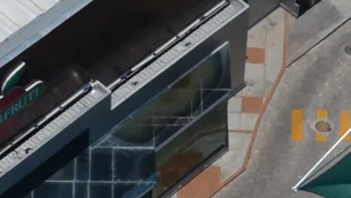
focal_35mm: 287
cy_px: -61
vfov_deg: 4.2
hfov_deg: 7.5
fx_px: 2674
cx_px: -36
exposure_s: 1/400
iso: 100
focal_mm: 31
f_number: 10
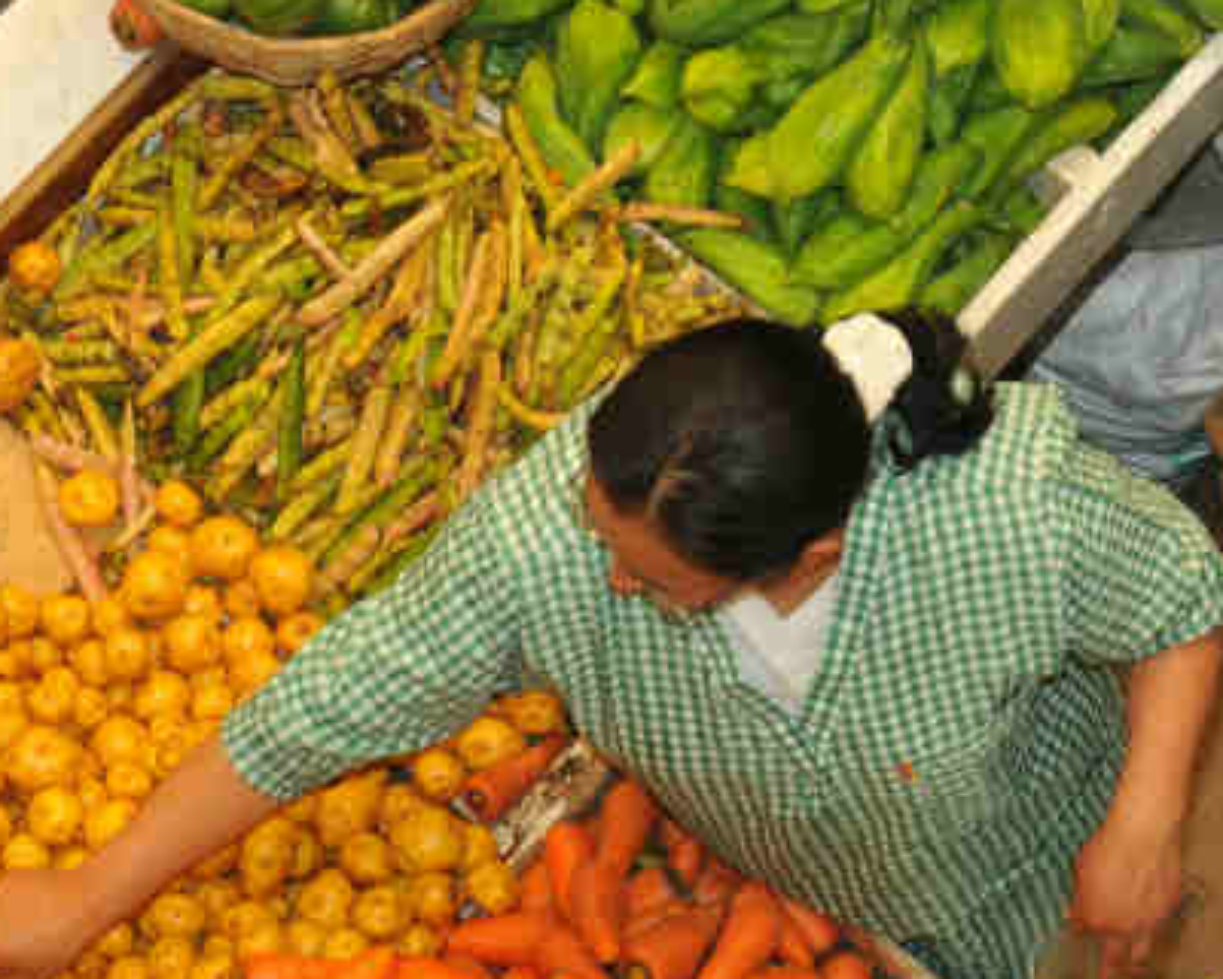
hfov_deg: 12.7
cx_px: 778
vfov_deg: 10.2
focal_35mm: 152
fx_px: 5503
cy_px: 550
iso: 400
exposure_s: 1/60
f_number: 5.6
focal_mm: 44
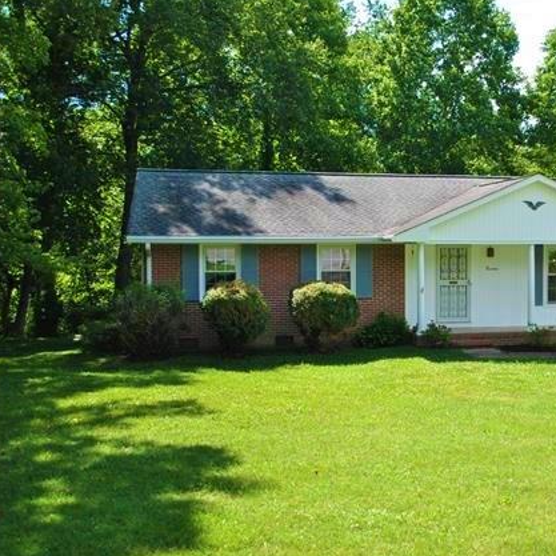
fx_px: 854
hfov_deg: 35.3
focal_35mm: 47
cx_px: 415
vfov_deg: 36.1
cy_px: 277
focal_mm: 24
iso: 200
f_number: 4
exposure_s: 1/800
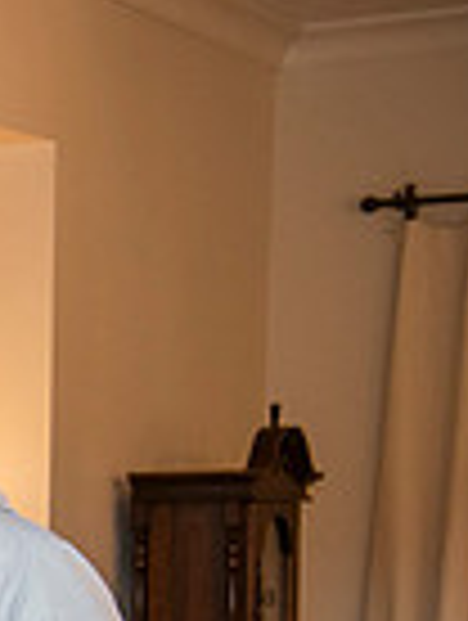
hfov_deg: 7.7
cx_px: -806
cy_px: 757
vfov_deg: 11.2
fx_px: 3109
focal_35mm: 173
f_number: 3.5
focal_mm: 40
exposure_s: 1/160
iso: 400
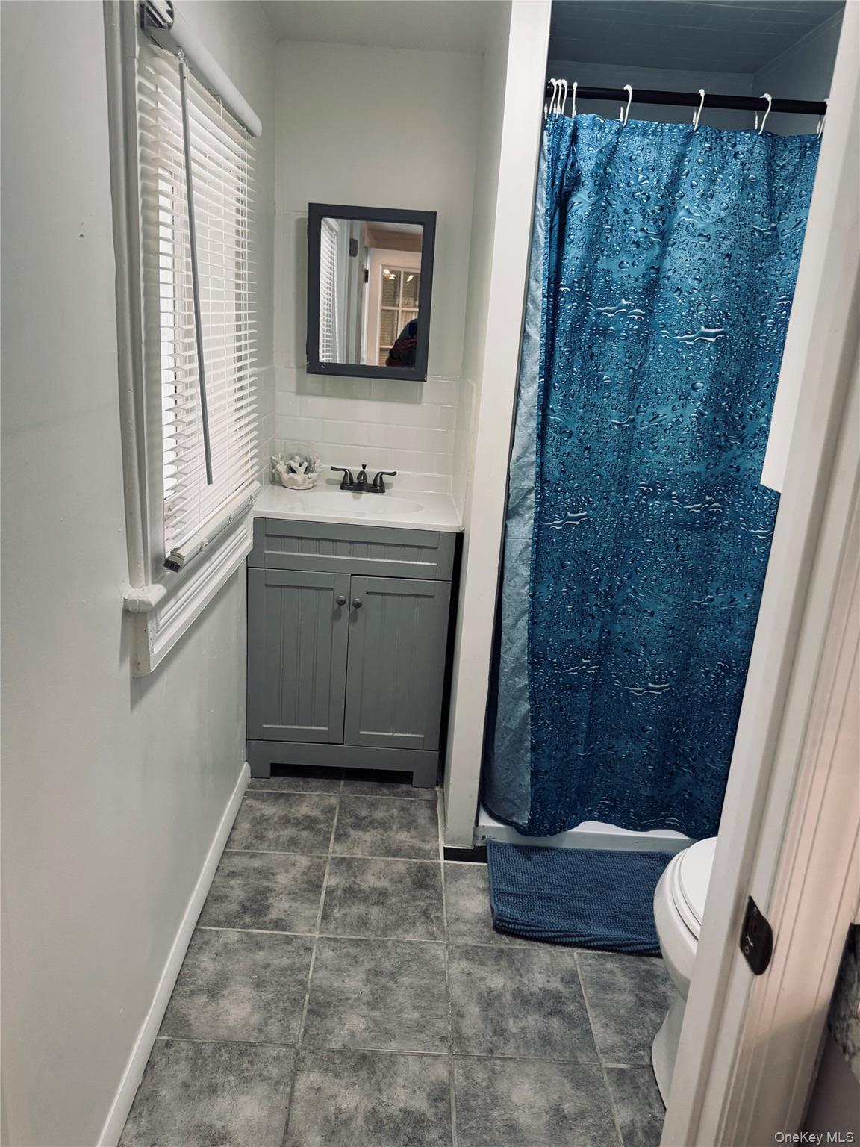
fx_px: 795
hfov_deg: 56.8
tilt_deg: -16.1
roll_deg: -2.1
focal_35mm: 24
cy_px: 574
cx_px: 430
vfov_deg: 71.6
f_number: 1.78
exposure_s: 1/120
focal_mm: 6.76
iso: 200
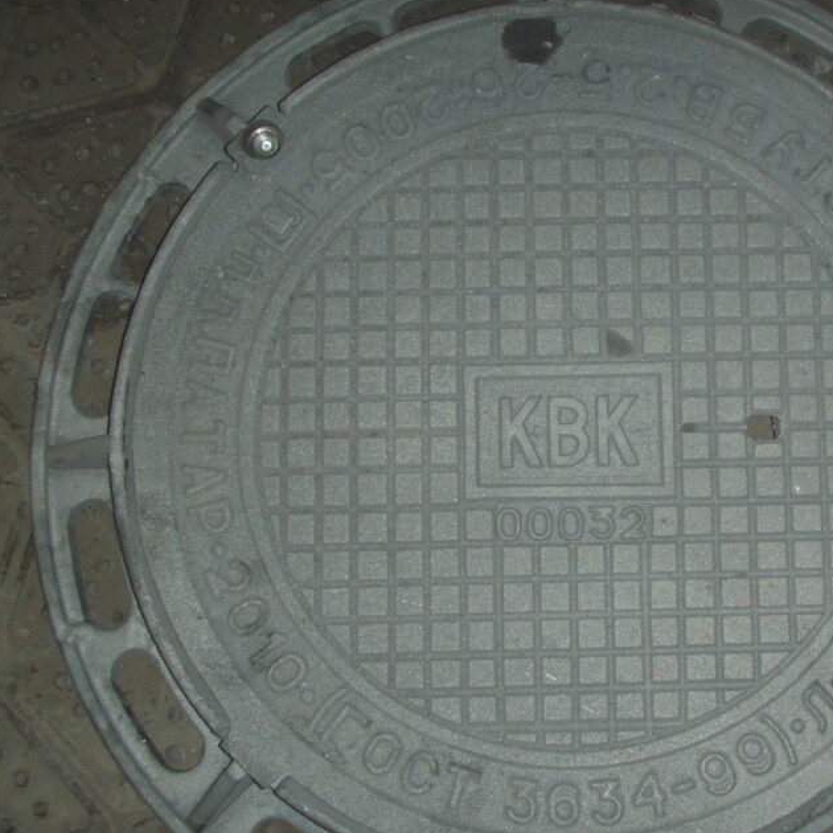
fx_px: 1525
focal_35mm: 56
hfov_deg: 30.3
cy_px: 446
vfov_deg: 30.5
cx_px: 567
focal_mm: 6.6
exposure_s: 1/45
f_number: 3.5
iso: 100
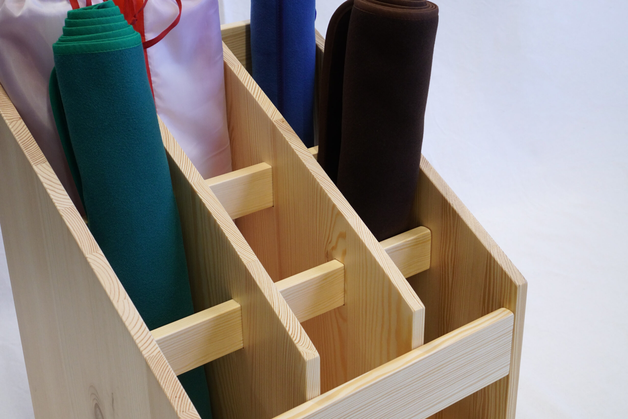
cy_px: 210
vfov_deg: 25.8
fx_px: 916
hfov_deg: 37.8
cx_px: 314
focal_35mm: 52
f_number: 8
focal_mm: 35
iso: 1600
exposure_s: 1/50
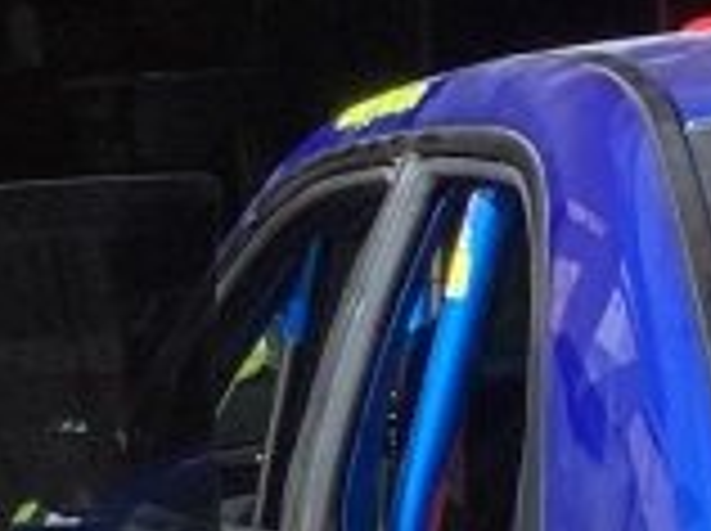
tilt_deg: -21.3
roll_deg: +0.4
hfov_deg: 11.8
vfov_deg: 8.8
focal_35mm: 157
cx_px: 1215
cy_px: 1094
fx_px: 3220
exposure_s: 1/981
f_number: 2.4
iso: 25
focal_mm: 3.3
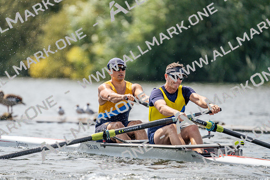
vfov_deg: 2.3
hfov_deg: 3.4
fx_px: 4501
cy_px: 90
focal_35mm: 600
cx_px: 135
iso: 500
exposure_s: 1/2000
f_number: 6.3
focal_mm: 600
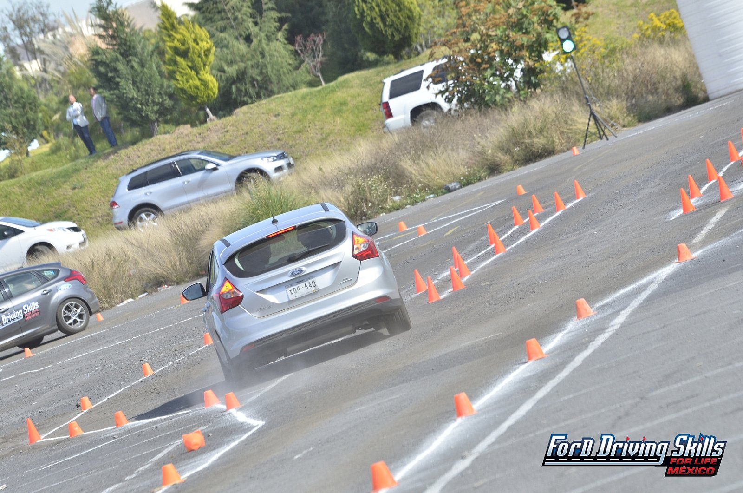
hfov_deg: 6.9
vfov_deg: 4.6
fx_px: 6181
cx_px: 372
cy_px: 246
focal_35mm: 300
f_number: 8
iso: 320
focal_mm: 200
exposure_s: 1/500
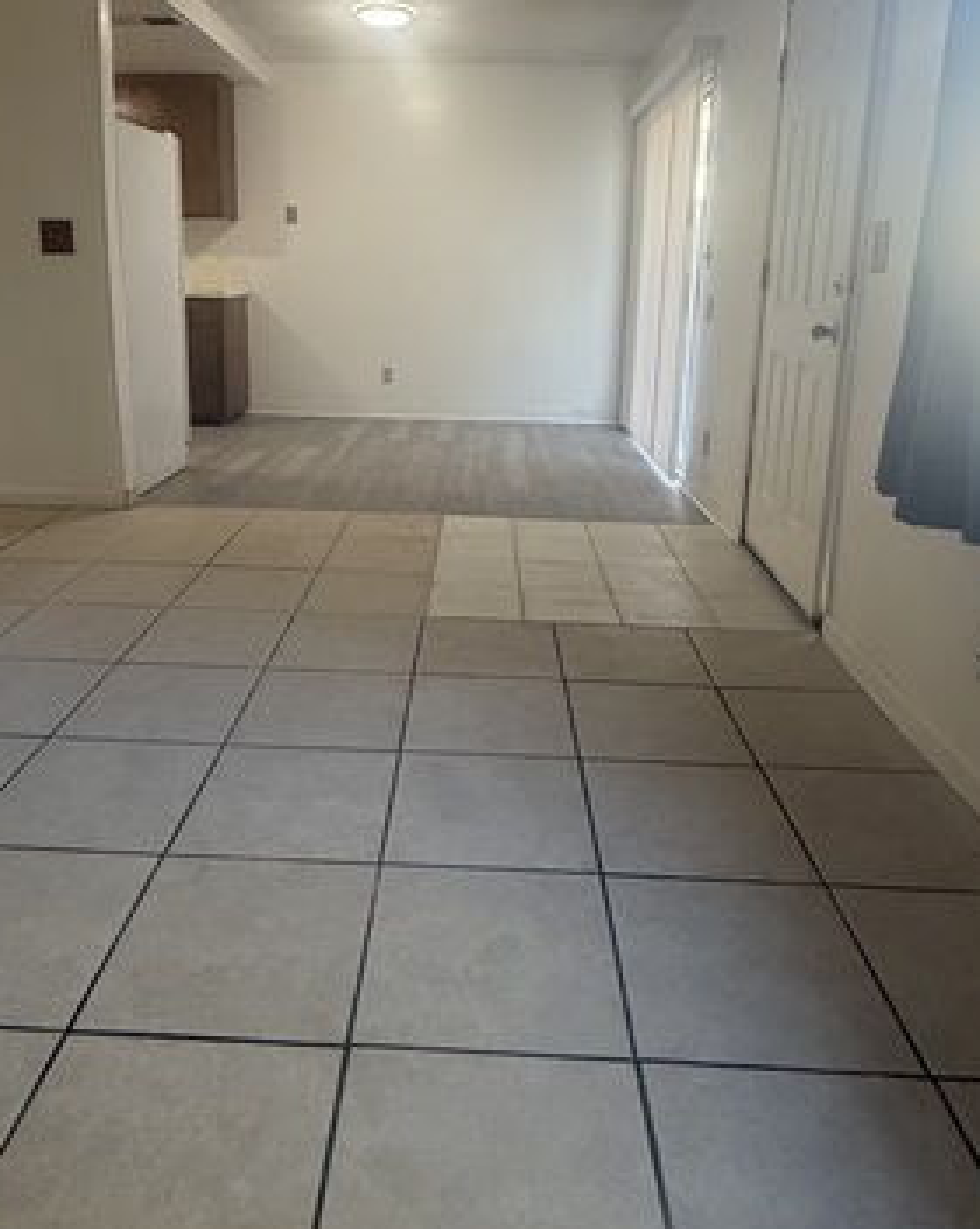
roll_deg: -2.0
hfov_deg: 54.8
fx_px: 944
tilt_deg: -11.5
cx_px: 448
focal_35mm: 26
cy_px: 460
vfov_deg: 65.1
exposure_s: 1/120
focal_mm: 2.22
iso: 400
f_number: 2.2
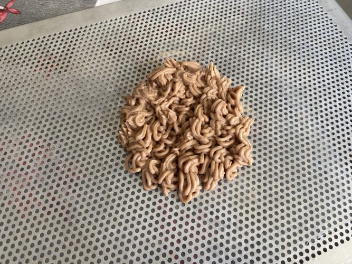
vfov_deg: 53.0
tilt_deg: -66.2
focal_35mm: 26
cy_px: 132
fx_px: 264
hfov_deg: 67.3
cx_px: 176
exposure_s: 1/68
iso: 125
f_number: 1.8
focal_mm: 4.25
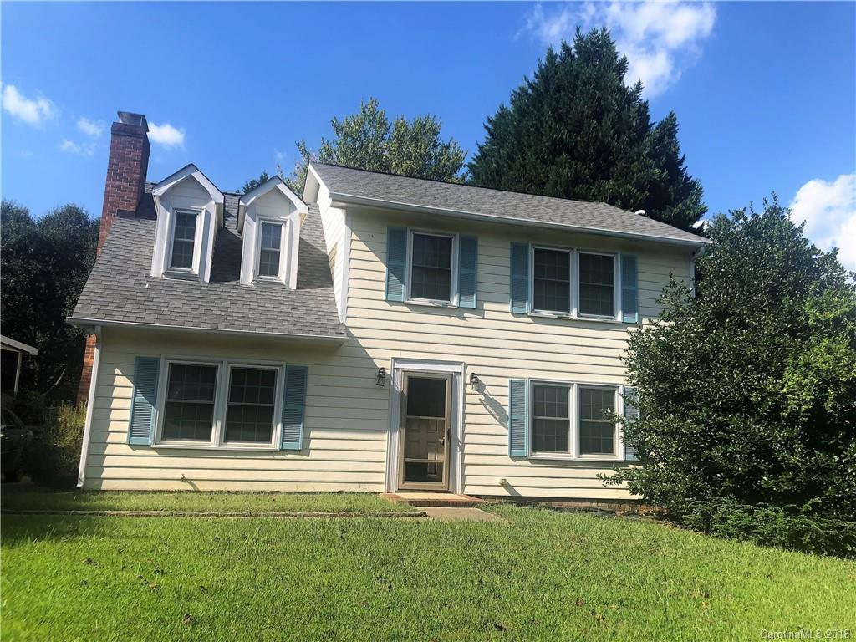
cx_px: 428
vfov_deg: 49.7
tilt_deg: +9.4
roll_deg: -1.4
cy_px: 321
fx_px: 692
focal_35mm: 28
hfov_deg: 63.4
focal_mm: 3.99
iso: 20
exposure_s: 1/1412
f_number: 1.8
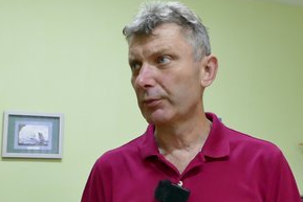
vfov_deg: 28.7
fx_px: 396
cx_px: 137
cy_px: 102
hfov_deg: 41.9
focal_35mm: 47
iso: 640
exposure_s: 1/50
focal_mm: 9.88
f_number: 3.2
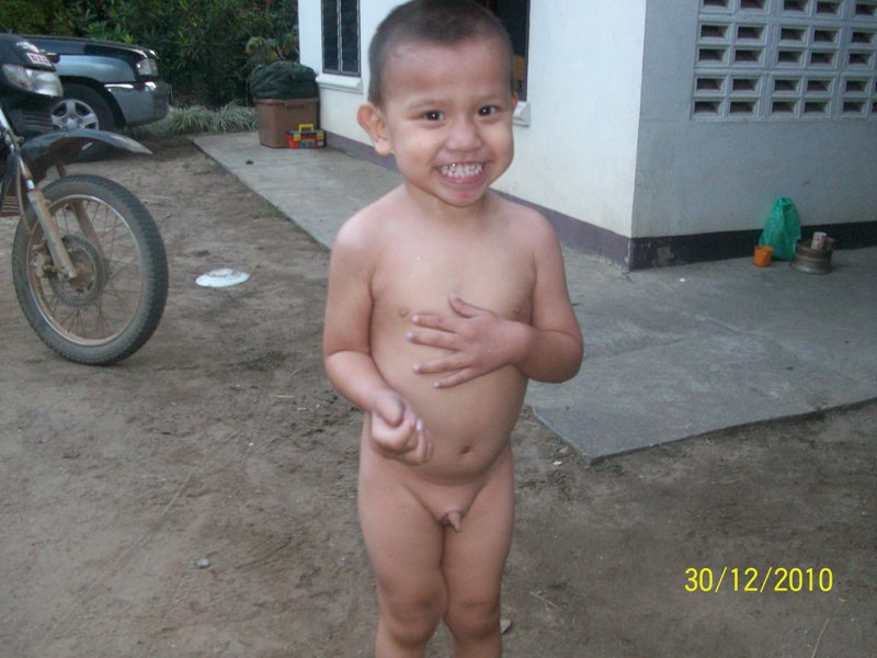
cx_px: 438
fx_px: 861
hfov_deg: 54.0
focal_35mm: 34
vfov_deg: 41.8
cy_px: 329
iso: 160
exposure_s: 1/60
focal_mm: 5.7
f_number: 2.8
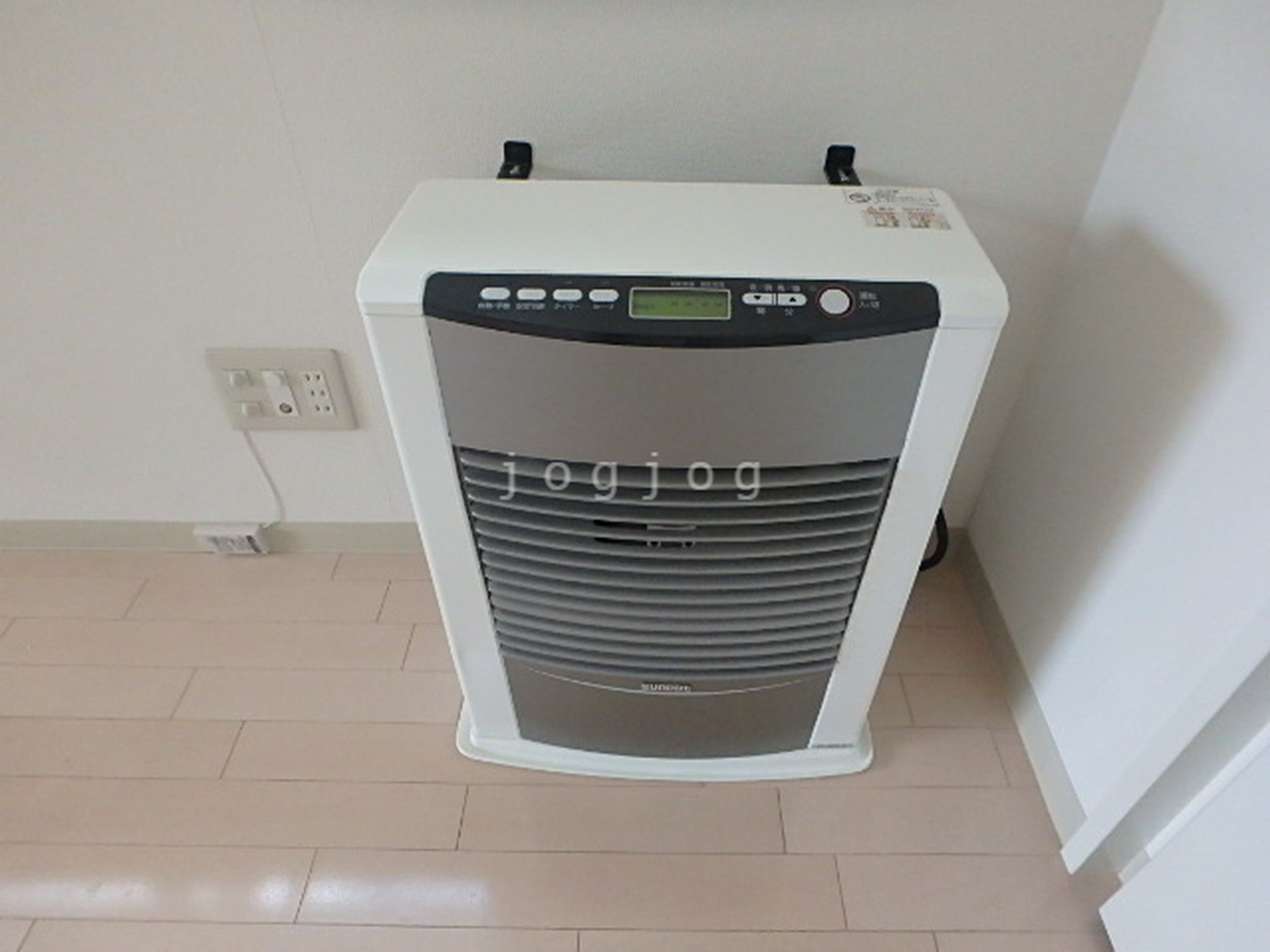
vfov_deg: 63.4
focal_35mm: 21
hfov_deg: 79.0
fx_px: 770
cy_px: 476
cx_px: 635
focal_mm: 3.7
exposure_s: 1/160
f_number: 3.5
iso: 800
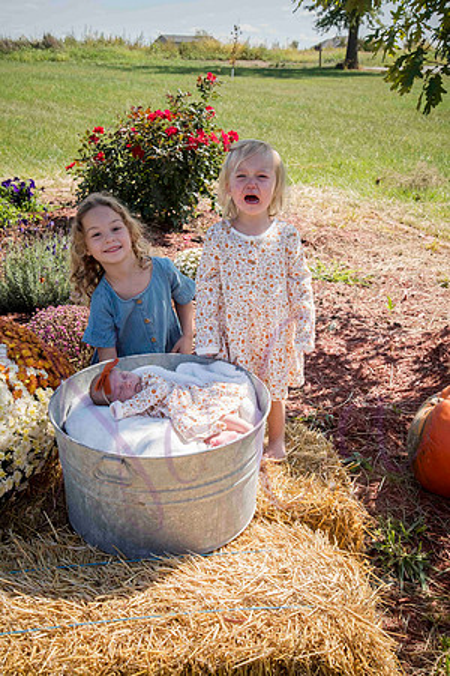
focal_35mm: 48
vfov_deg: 41.1
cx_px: 225
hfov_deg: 28.1
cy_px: 338
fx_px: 900
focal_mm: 48
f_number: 11
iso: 400
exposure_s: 1/320
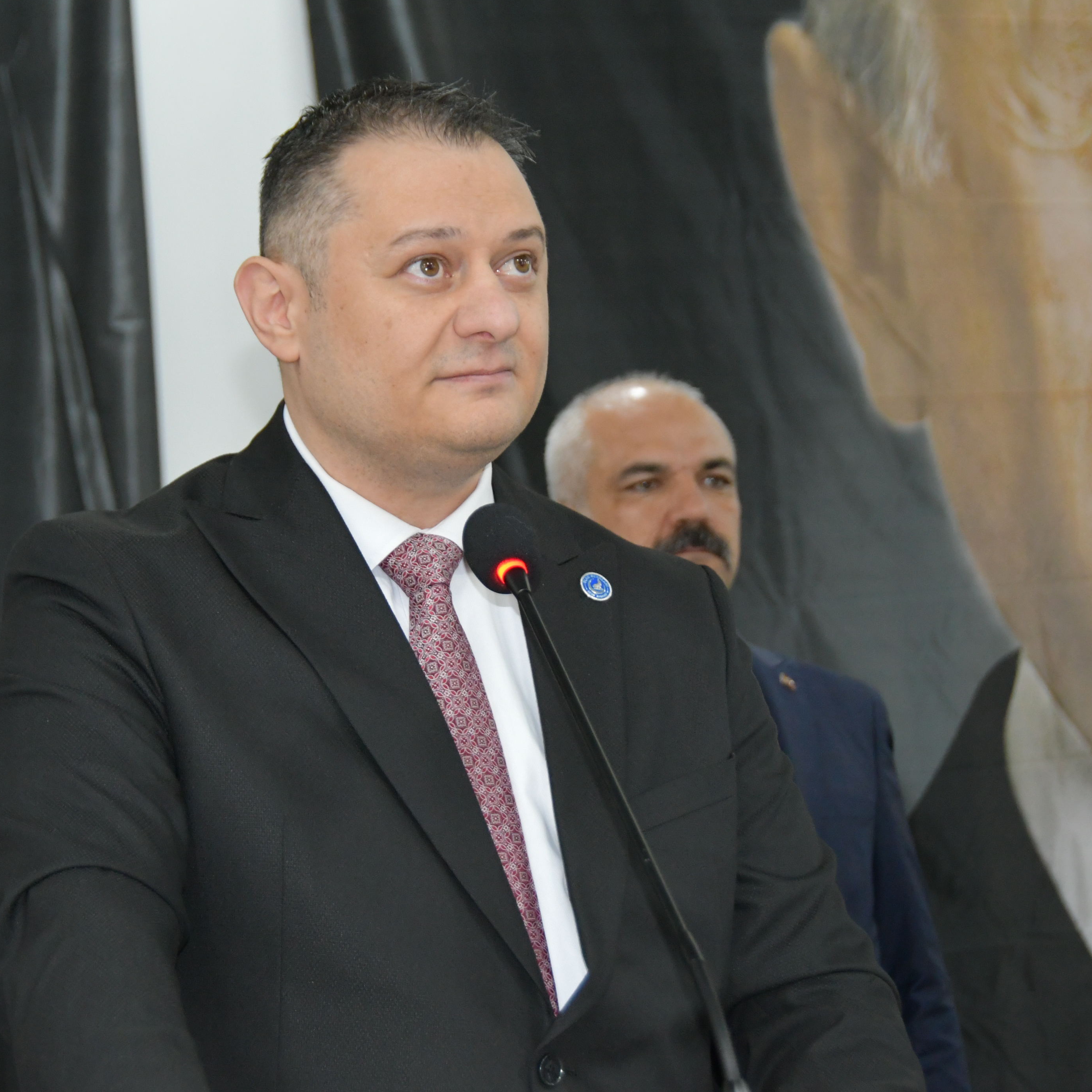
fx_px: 4104
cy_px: 545
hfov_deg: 15.1
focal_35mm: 115
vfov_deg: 15.2
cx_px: 467
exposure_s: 1/60
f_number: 4.8
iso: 2500
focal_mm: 60
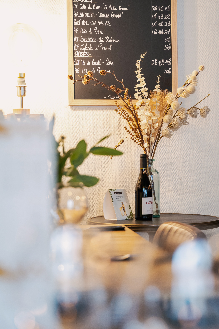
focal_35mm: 79
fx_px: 721
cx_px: 112
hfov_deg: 17.3
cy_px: 152
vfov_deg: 25.7
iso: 800
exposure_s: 1/30
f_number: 3.5
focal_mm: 70
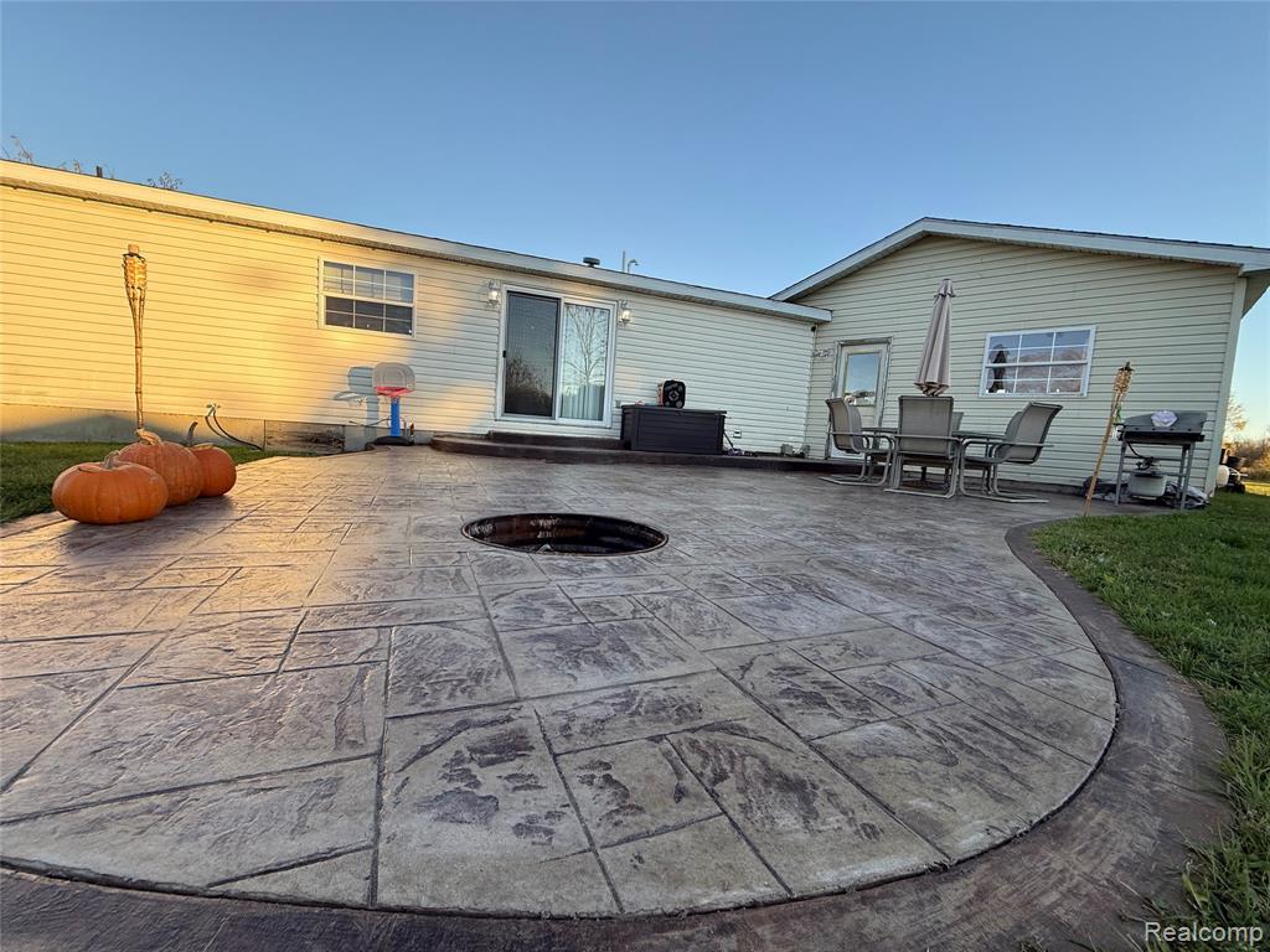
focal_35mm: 14
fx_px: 514
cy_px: 476
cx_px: 635
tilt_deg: -4.0
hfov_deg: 102.1
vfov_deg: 85.7
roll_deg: -4.1
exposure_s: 1/363
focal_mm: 2.22
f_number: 2.2
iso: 64
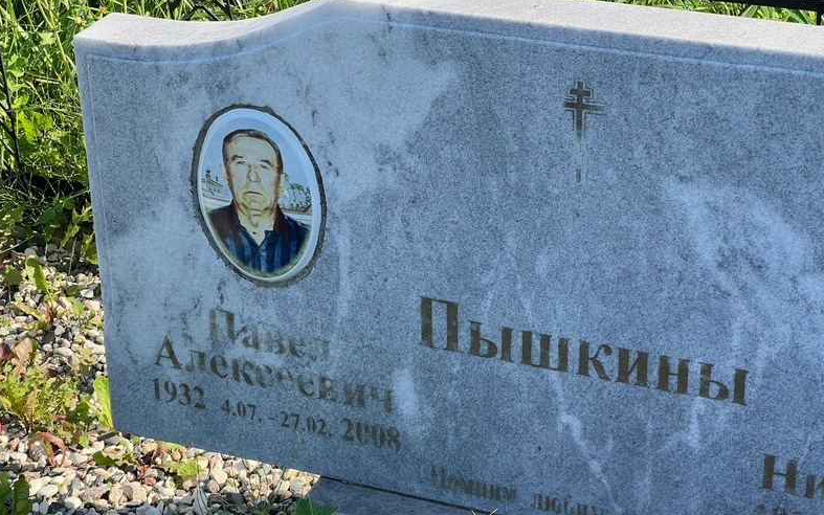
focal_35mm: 83
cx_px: 414
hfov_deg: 24.9
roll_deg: +1.6
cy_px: 277
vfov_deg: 15.7
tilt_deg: -28.3
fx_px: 1864
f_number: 2.8
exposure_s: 1/229
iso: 32
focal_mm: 9
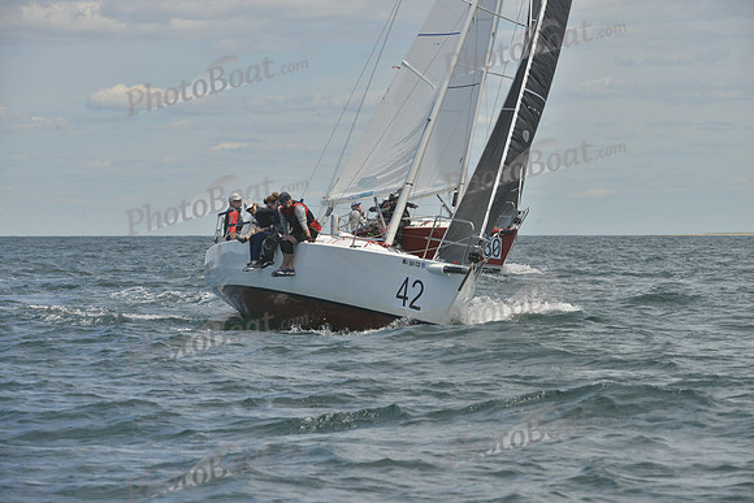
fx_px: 4190
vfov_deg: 6.9
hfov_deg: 10.3
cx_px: 377
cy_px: 252
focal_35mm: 200
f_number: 10
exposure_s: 1/800
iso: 280
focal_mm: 200
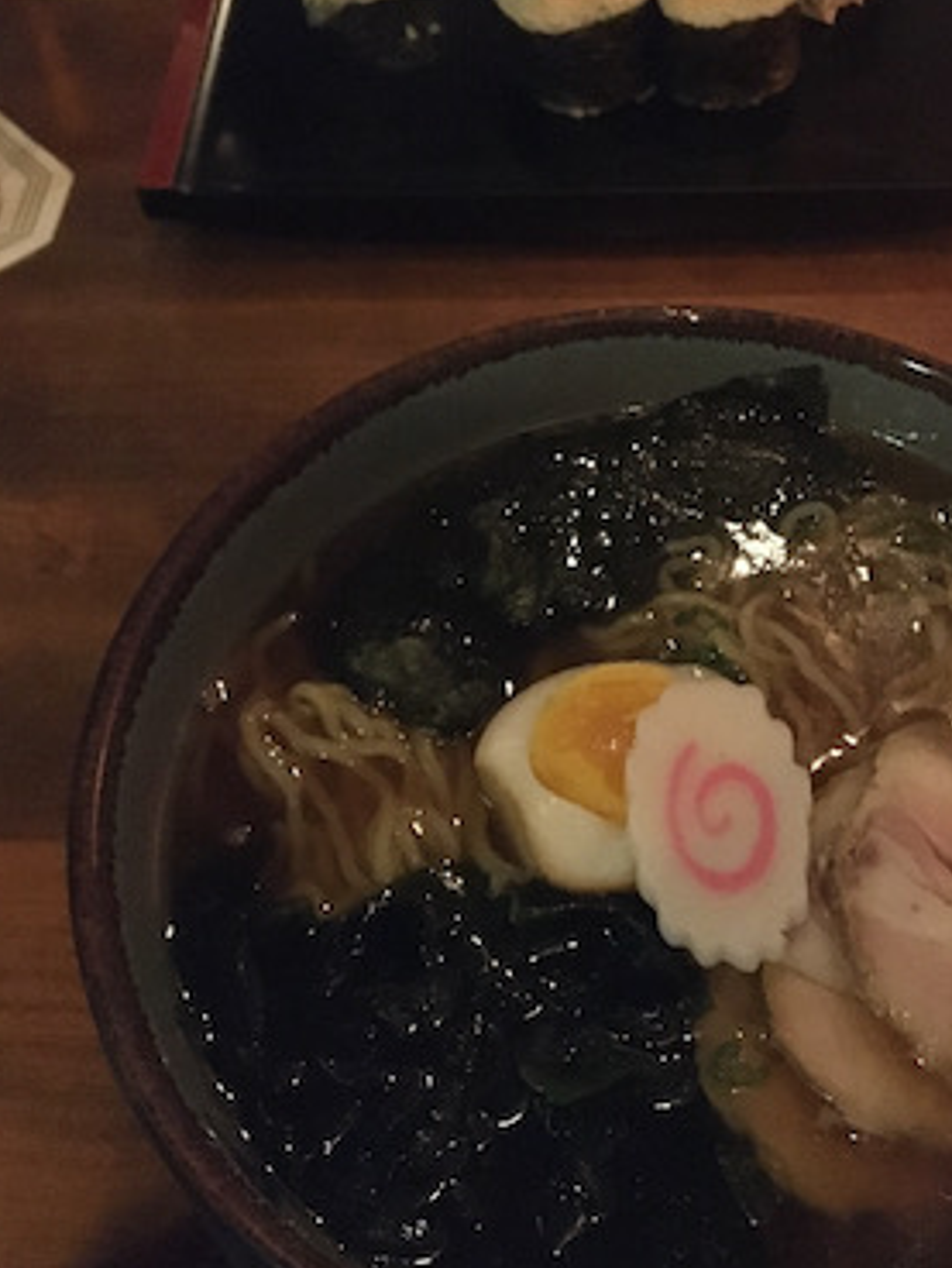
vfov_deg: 43.8
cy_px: 562
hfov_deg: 33.1
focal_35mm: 43
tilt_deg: -52.6
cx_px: 680
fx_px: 1576
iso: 2000
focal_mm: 4.15
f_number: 2.2
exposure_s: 1/15
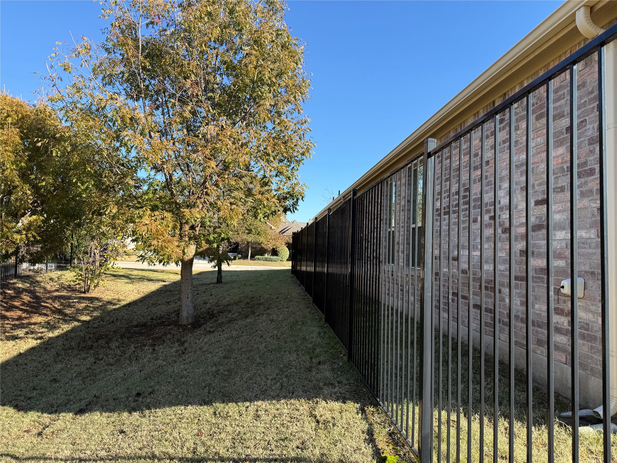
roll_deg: -1.1
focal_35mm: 24
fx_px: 428
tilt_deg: +3.1
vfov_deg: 56.8
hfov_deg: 71.6
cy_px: 232
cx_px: 308
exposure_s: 1/1618
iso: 80
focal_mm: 6.76
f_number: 1.78
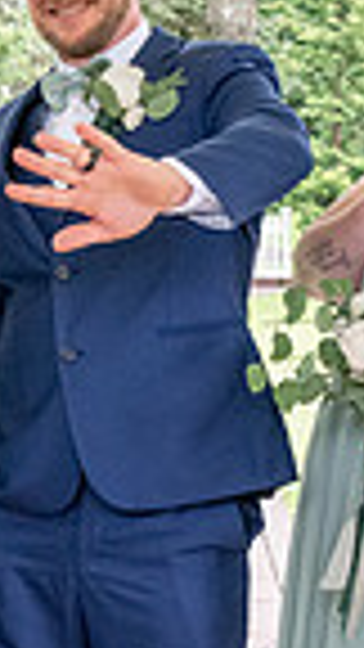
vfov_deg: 21.1
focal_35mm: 101
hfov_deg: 12.0
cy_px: 358
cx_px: 99
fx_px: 1733
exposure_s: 1/320
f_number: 4
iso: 3200
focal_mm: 24
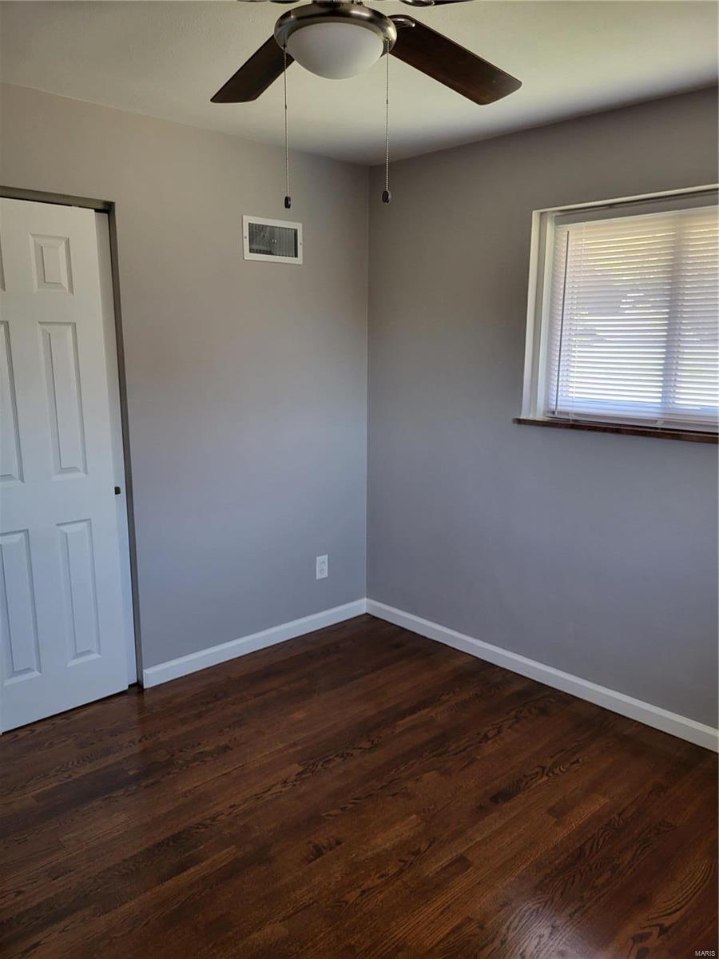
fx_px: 720
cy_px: 480
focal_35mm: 26
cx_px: 360
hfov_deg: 53.1
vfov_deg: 67.3
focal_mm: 5.4
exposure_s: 1/40
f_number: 1.8
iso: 200
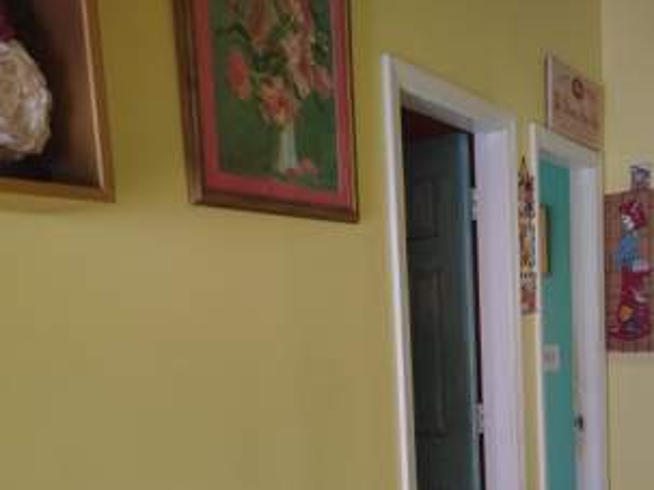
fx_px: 718
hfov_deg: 48.0
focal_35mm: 38
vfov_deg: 36.5
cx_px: 449
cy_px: 384
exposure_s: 1/30
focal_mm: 5.56
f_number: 1.8
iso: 1984
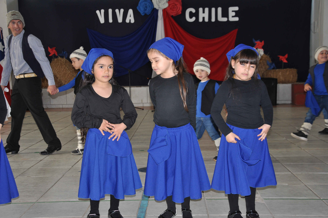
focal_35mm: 52
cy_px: 109
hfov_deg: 37.9
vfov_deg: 25.7
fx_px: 478
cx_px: 164
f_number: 4.5
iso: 400
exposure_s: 1/125
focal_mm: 35
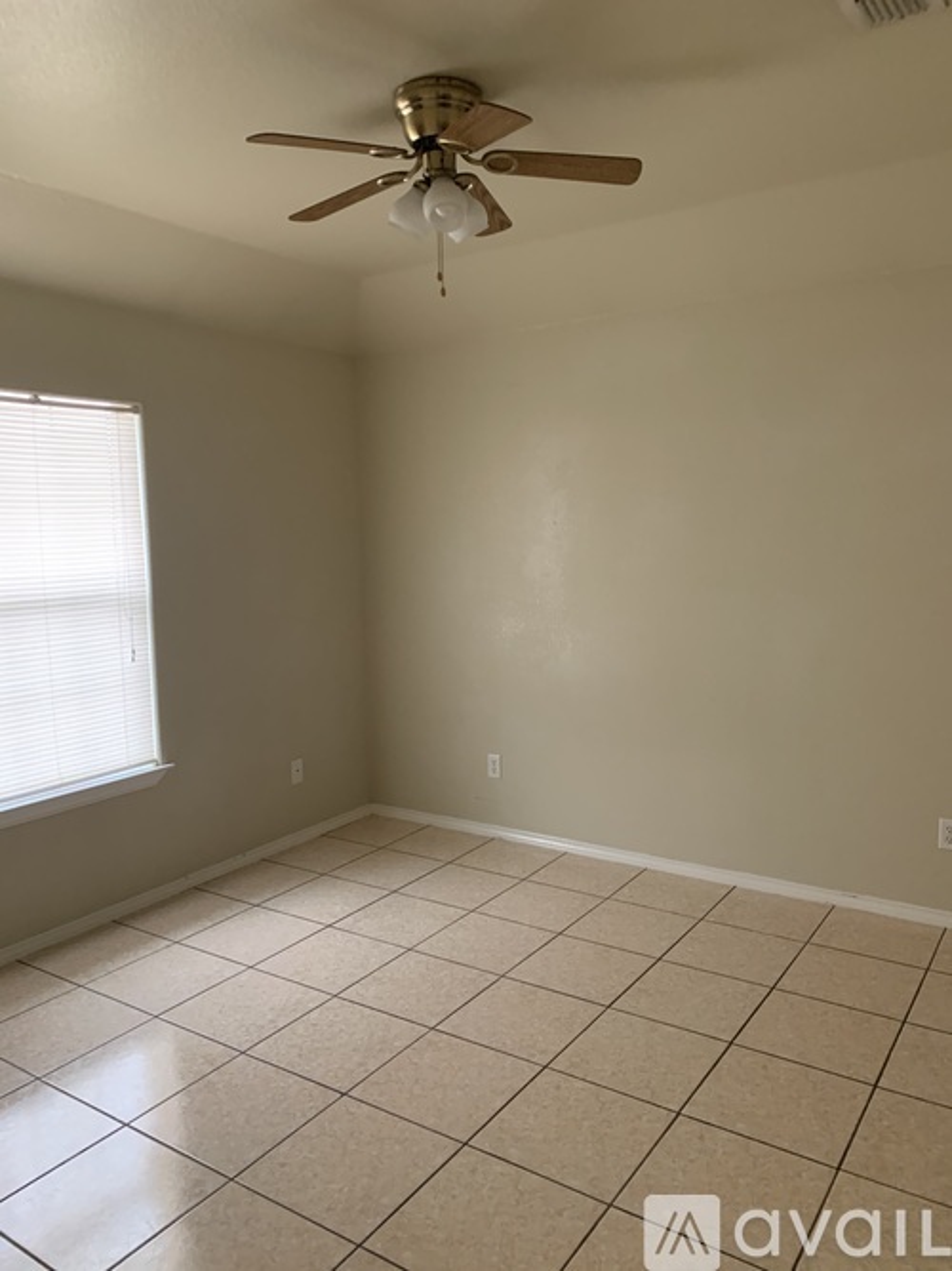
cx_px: 476
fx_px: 954
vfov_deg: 67.3
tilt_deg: -5.2
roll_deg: +0.7
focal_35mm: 26
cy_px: 636
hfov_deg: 53.0
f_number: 1.8
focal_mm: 4.25
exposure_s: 1/46
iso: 400
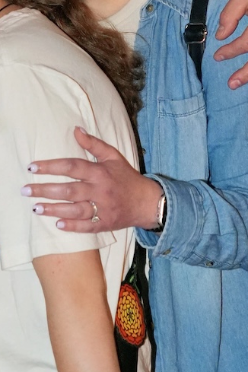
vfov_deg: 9.4
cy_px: -84
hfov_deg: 6.3
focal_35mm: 217
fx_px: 2242
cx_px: -95
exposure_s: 1/60
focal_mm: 59
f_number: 5
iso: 6400
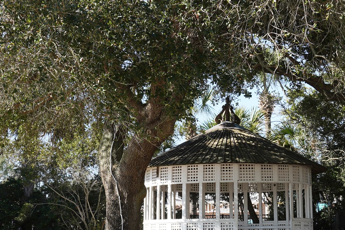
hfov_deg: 28.4
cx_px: 201
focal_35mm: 71
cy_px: 158
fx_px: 680
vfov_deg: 19.1
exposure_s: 1/100
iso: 100
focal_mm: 34
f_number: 9
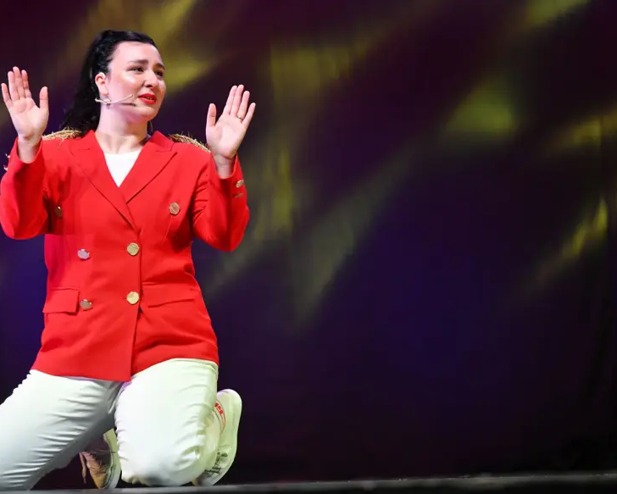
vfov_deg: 9.1
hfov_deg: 11.3
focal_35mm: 170
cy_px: 247
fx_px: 3106
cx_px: 273
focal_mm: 150
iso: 2500
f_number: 2.8
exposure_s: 1/640
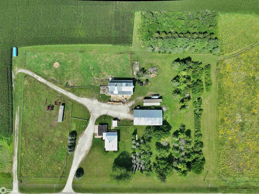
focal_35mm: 24
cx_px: 130
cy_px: 97
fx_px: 179
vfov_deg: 56.8
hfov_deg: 71.6
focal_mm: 12.29
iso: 100
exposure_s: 1/1600
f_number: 2.8
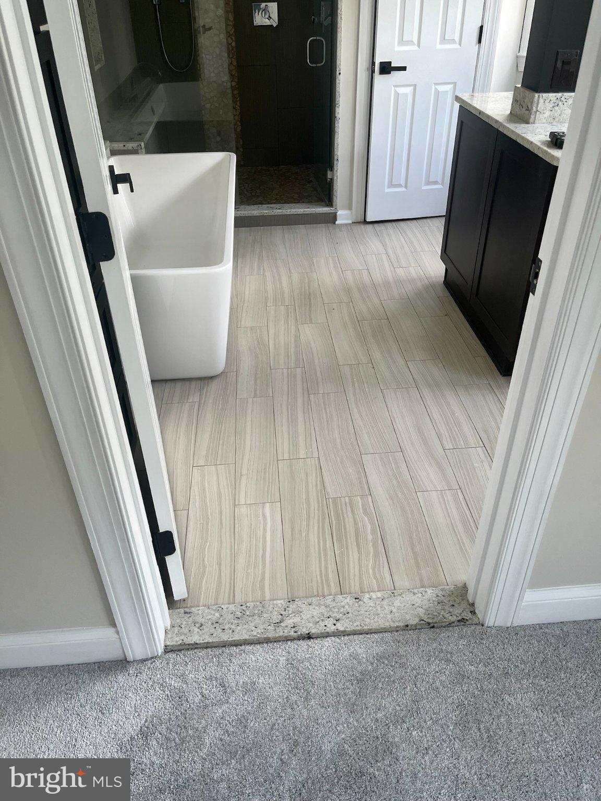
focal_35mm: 26
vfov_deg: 67.3
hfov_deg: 53.1
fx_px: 602
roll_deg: +1.5
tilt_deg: -35.1
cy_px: 400
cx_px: 300
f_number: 1.6
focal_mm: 5.1
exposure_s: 1/121
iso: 80
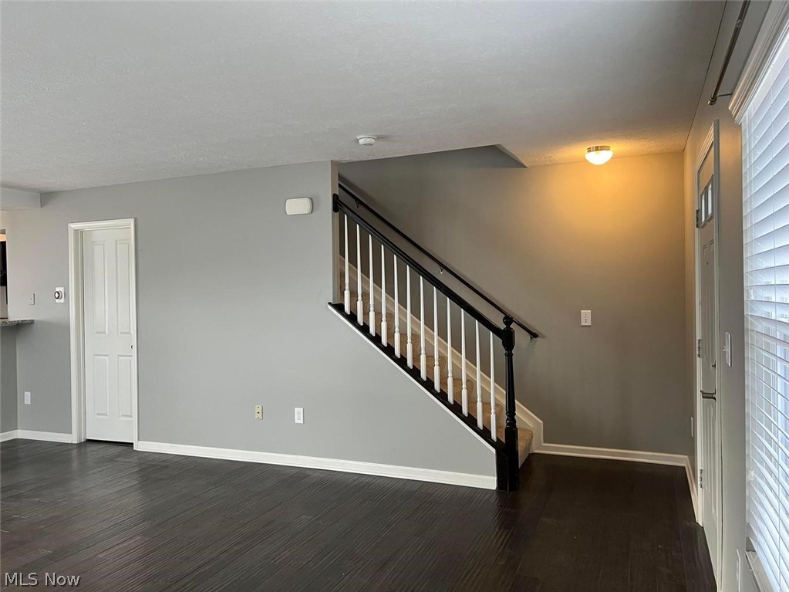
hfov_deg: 67.3
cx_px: 394
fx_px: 593
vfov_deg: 53.1
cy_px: 296
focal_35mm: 26
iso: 125
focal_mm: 5.7
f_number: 1.5
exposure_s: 1/84
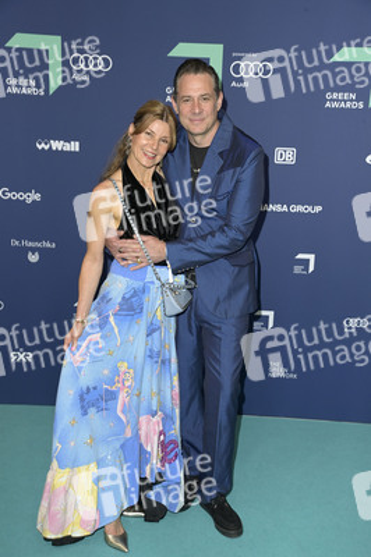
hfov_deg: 30.5
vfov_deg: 44.5
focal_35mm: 44
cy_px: 278
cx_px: 186
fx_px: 681
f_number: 6.3
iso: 800
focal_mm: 44
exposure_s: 1/250
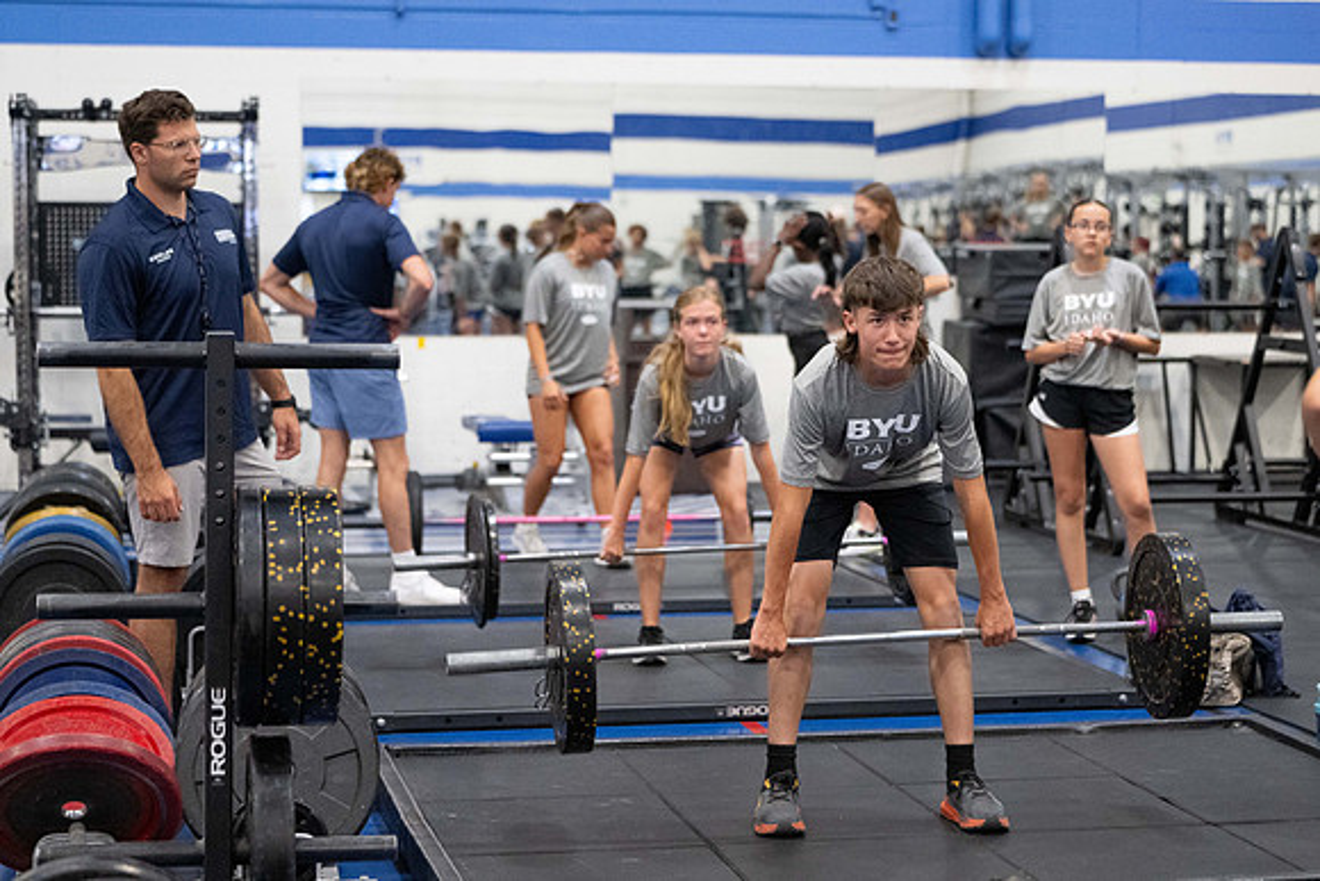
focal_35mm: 75
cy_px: 434
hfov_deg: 26.9
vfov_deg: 18.1
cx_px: 707
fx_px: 2762
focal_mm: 70
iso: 6400
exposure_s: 1/320
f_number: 2.8
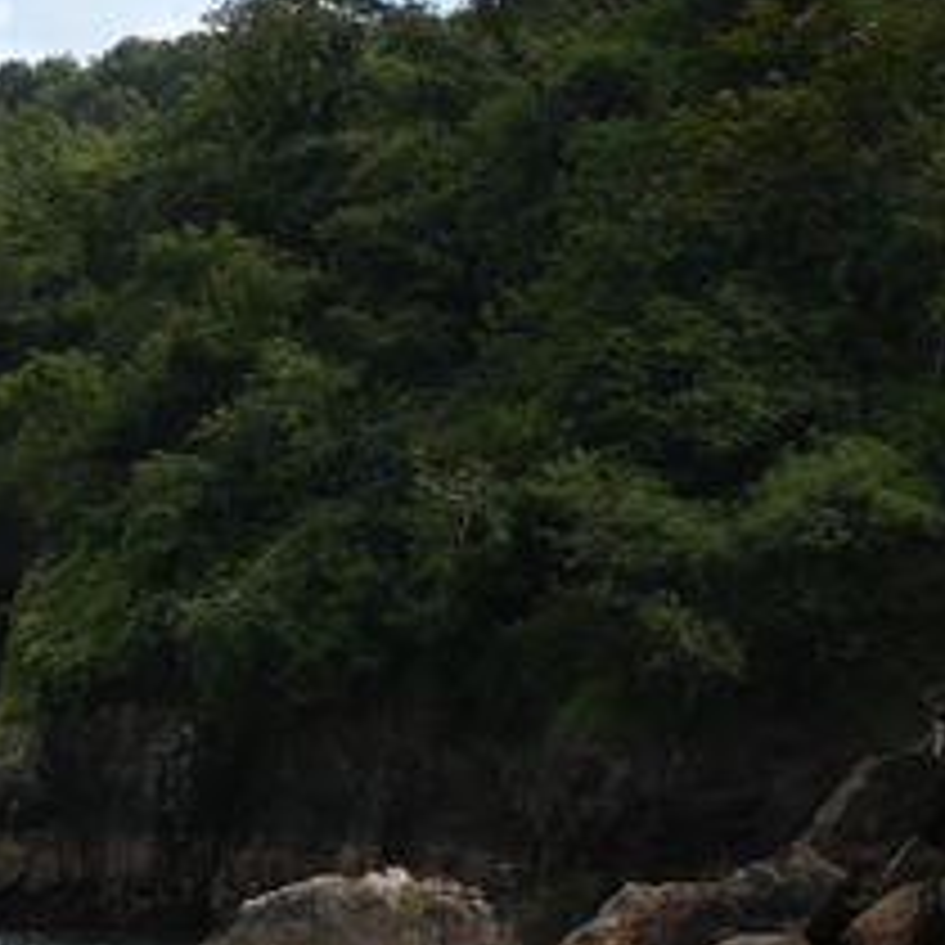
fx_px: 5167
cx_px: -342
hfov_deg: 10.2
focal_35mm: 167
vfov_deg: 10.4
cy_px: 673
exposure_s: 1/500
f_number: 7.1
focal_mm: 21.5
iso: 125
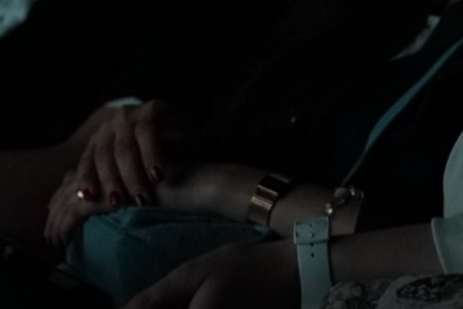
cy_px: -188
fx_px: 3538
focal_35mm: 275
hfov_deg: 7.3
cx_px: 828
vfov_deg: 5.0
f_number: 2.8
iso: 6400
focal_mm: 61
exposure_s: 1/50
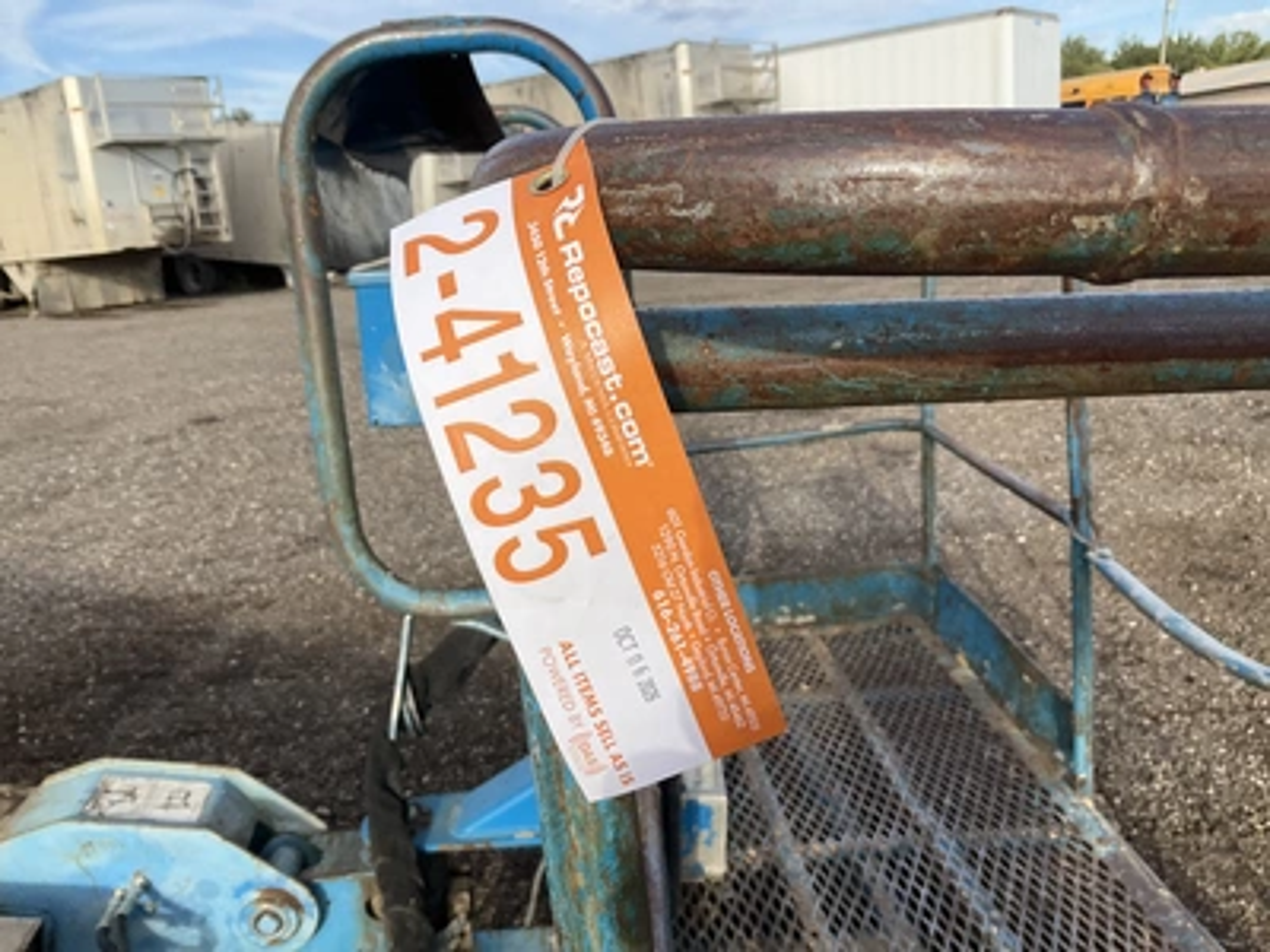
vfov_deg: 48.2
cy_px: 476
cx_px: 635
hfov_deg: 61.7
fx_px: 1064
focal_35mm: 29
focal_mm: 3
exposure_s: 1/1121
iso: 25
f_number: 1.8
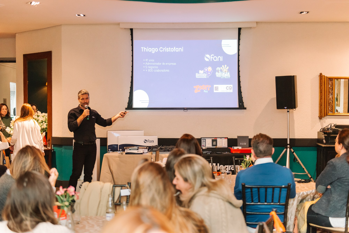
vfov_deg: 27.0
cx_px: 174
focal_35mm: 50
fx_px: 485
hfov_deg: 39.6
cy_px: 116
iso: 2500
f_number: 2.8
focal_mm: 50
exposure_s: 1/250
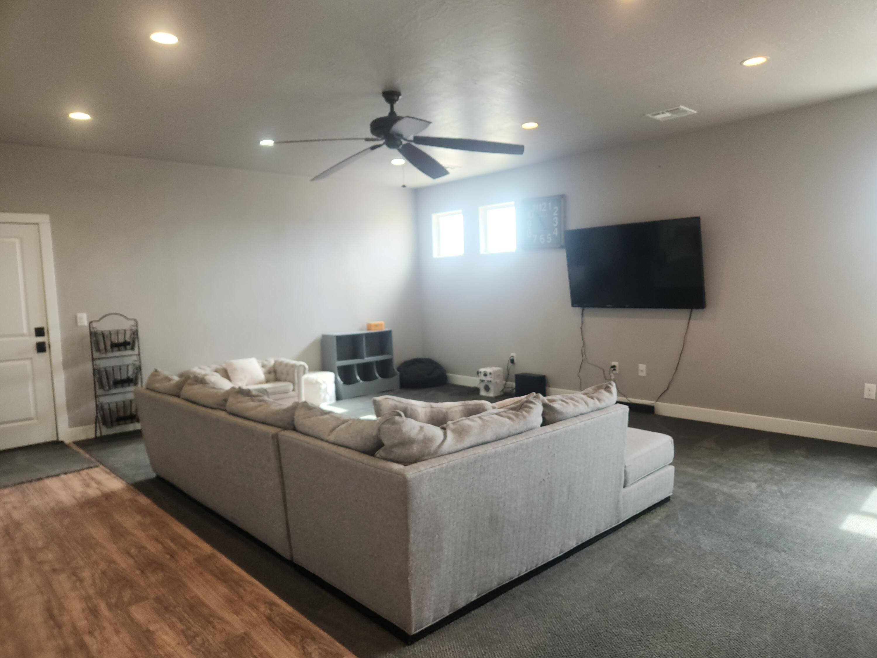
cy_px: 329
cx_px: 438
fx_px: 583
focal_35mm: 23
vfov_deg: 58.9
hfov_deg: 73.9
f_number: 1.8
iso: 100
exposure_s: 1/60
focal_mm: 5.4
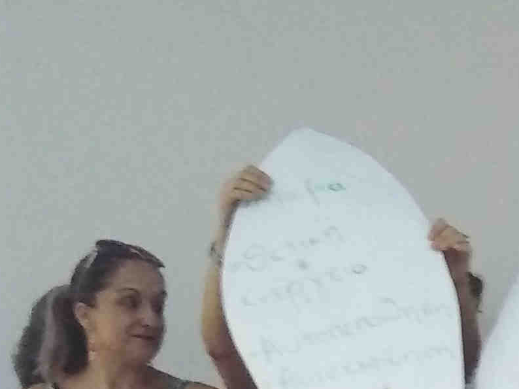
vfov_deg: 10.5
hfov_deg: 14.1
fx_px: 1963
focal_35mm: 131
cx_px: 790
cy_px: 748
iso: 531
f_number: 2.2
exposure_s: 1/20.1
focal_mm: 3.46
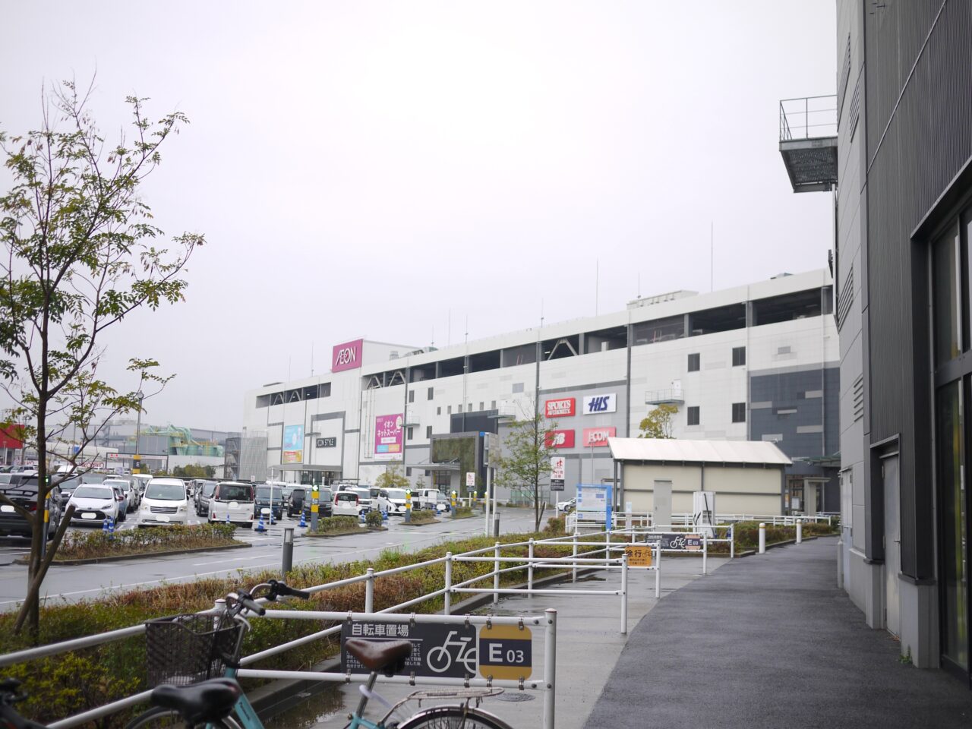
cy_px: 364
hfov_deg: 46.8
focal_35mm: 40
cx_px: 486
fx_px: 1123
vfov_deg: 36.0
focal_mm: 20
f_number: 2
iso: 100
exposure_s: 1/1000
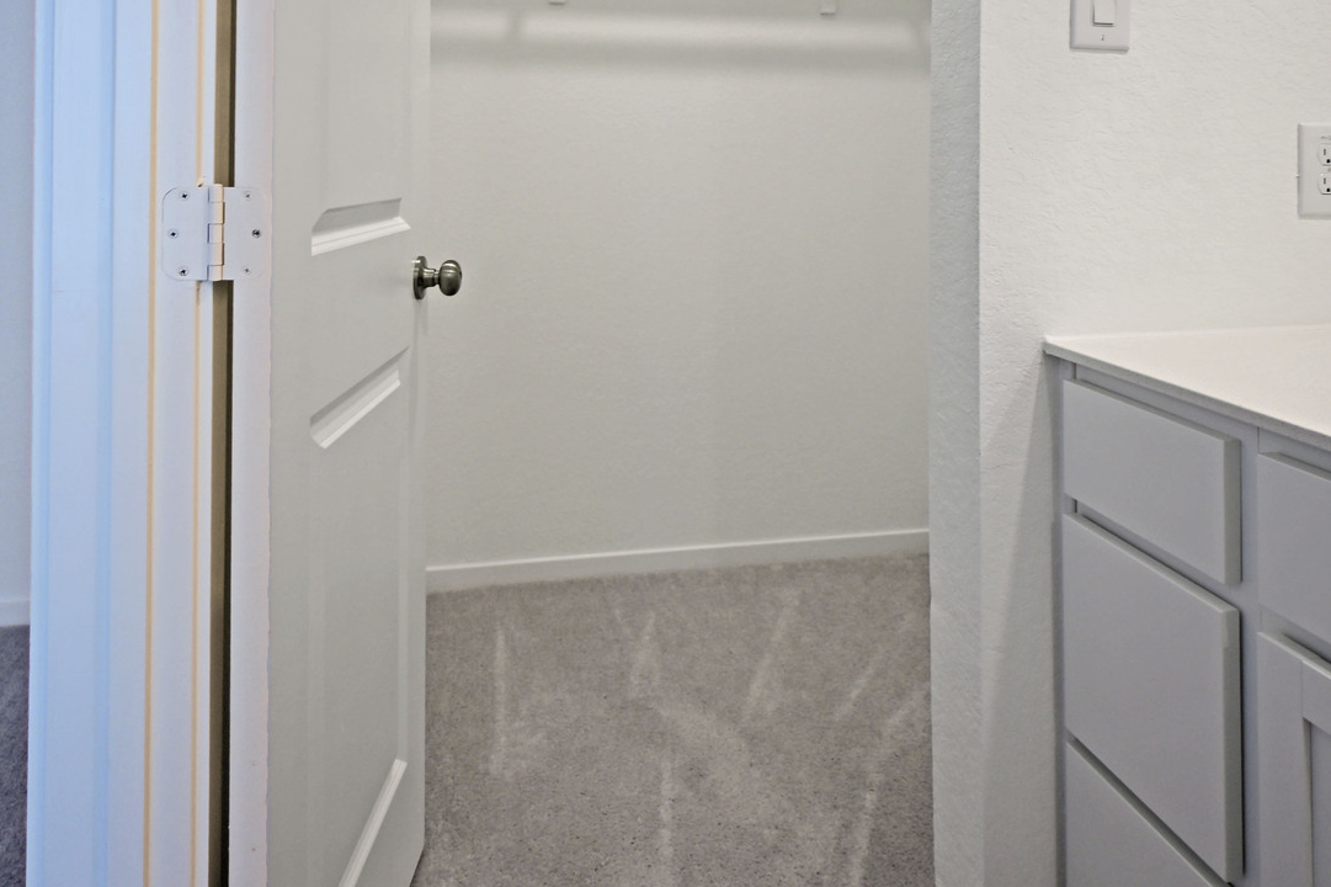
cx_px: 689
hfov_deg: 67.4
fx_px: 998
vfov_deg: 46.6
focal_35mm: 27
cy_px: 254
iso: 64
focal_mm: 12
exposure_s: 1/25
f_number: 3.5
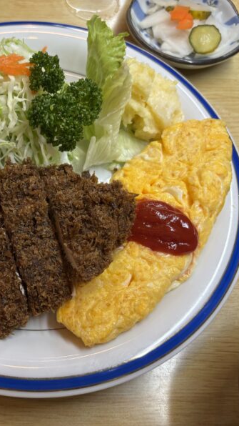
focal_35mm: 38
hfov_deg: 29.6
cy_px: 214
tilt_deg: -61.4
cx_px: 16
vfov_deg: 52.8
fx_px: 428
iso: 100
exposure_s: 1/100
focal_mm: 5.96
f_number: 1.6
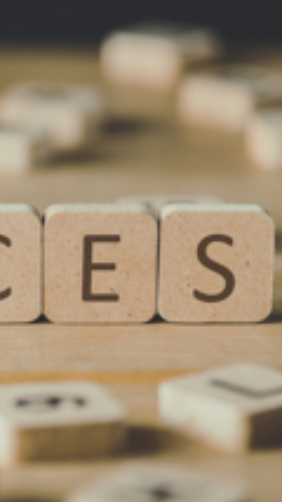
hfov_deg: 5.1
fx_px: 3105
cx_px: -192
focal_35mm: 233
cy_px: 196
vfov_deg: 9.3
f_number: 5
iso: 320
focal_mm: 105
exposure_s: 1/200
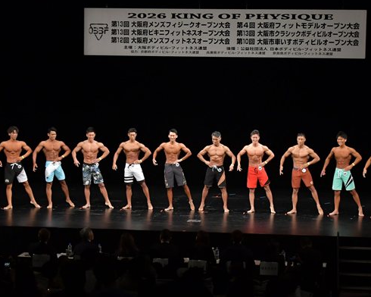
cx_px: 195
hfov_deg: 19.6
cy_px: 150
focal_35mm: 98
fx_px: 1076
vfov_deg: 15.7
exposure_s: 1/400
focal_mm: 44
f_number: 5.6
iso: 3200
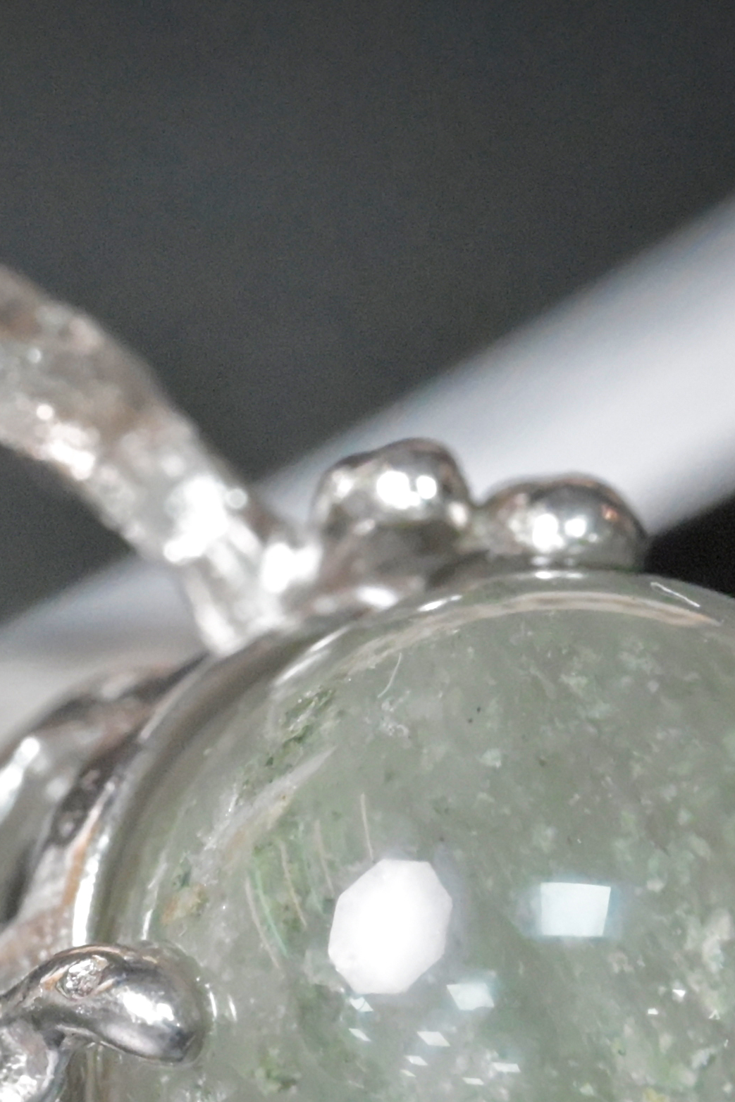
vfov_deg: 5.1
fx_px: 12430
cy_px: 1306
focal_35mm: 406
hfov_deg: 3.4
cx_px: -110
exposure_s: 1/125
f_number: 16
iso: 14400
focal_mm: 105
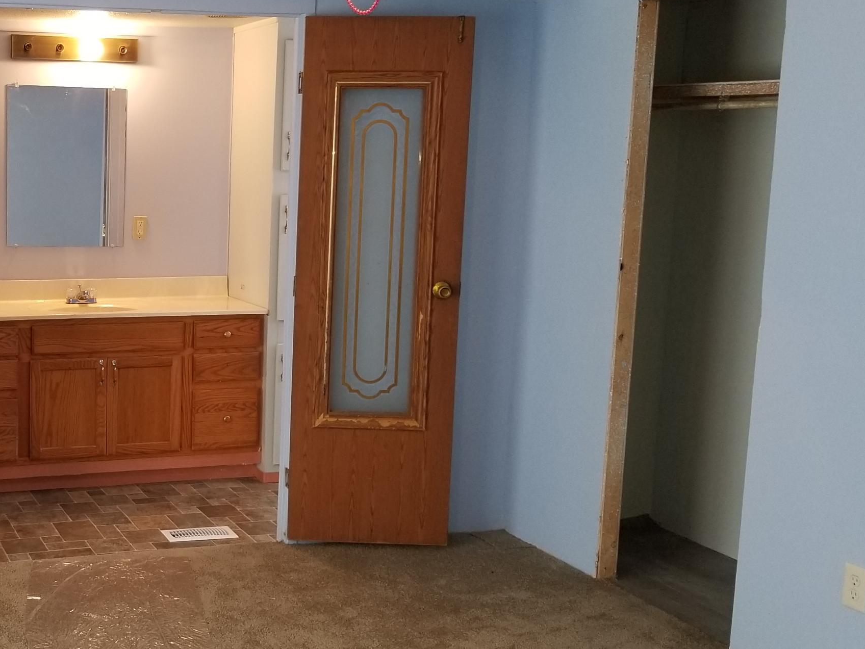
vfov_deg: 31.5
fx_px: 1149
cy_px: 341
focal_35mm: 46
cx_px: 119
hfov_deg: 38.9
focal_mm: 4.25
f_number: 1.7
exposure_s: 1/30
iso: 100
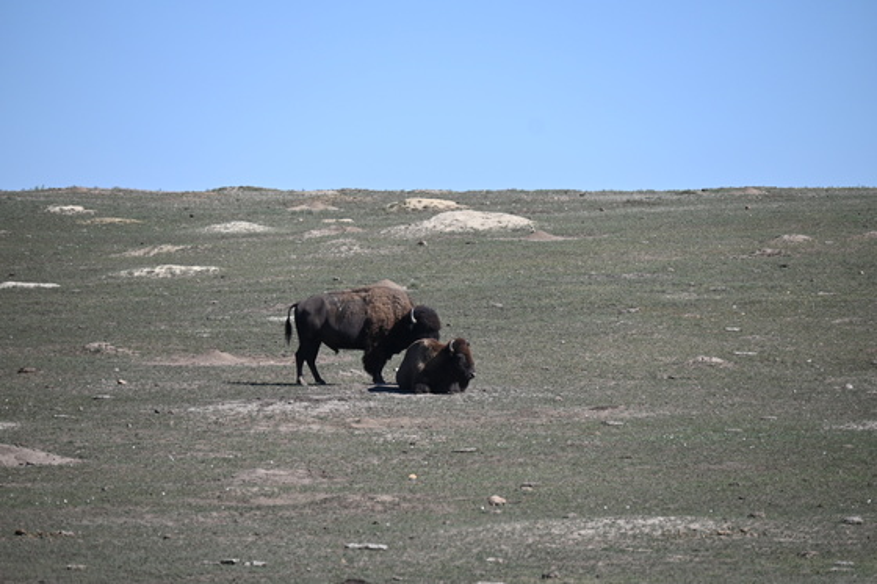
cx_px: 438
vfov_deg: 5.1
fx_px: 6575
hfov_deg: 7.6
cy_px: 292
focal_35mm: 270
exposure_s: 1/640
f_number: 6.3
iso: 100
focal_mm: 180
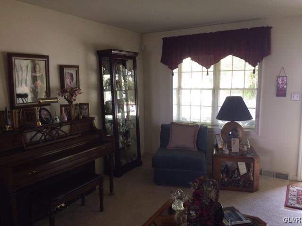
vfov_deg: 48.2
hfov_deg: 61.7
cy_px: 113
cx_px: 151
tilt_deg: -8.1
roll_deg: +0.3
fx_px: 253
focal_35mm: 29
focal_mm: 4.15
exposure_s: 1/30
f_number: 2.2
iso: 160
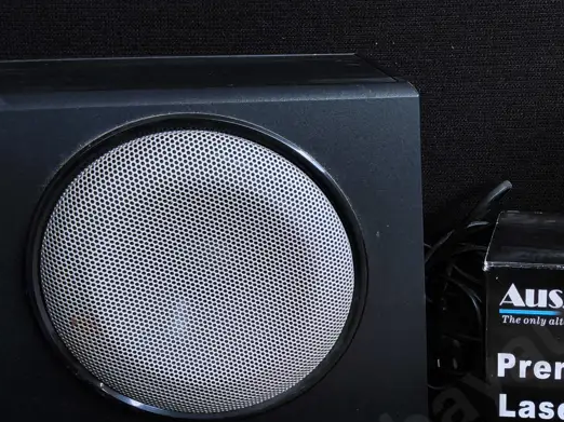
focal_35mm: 53
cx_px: 495
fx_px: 863
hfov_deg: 34.4
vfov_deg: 26.6
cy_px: 378
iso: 50
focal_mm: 2.87
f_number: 2
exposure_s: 1/100
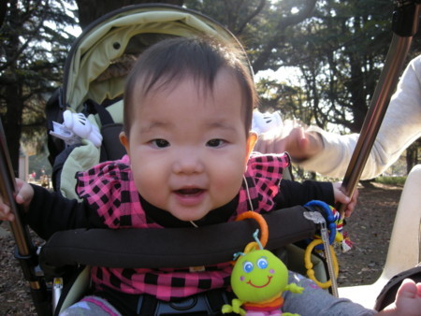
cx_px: 210
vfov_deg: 40.7
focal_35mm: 35
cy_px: 158
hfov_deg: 52.6
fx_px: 426
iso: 64
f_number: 2.8
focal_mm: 5.7
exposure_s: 1/78.6
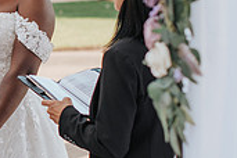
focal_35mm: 170
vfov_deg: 8.0
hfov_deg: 11.8
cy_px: 12
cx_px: -55
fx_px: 1119
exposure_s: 1/1600
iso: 200
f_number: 2.5
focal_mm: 50
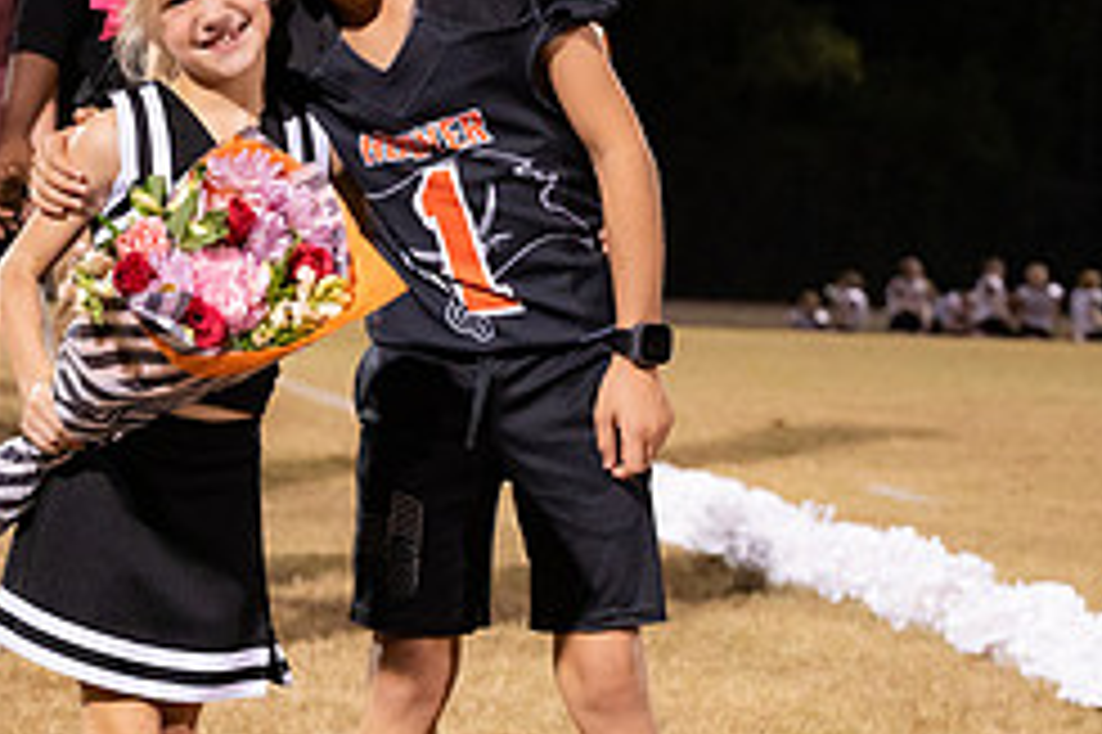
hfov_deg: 14.4
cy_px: 428
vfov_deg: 9.6
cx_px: 396
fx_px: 4344
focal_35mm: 142
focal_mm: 60
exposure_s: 1/250
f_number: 4
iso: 3200
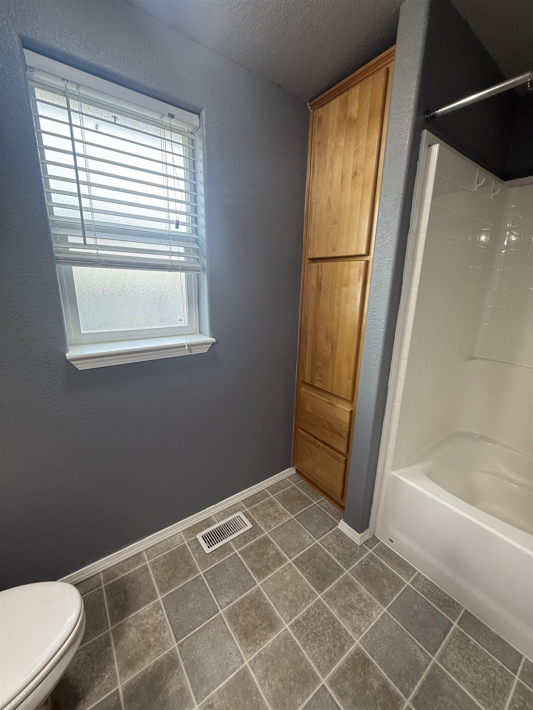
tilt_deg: -15.4
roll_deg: -3.0
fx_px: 287
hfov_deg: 85.7
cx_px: 266
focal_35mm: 14
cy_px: 355
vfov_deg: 102.1
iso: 320
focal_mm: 2.22
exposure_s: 1/120
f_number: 2.2
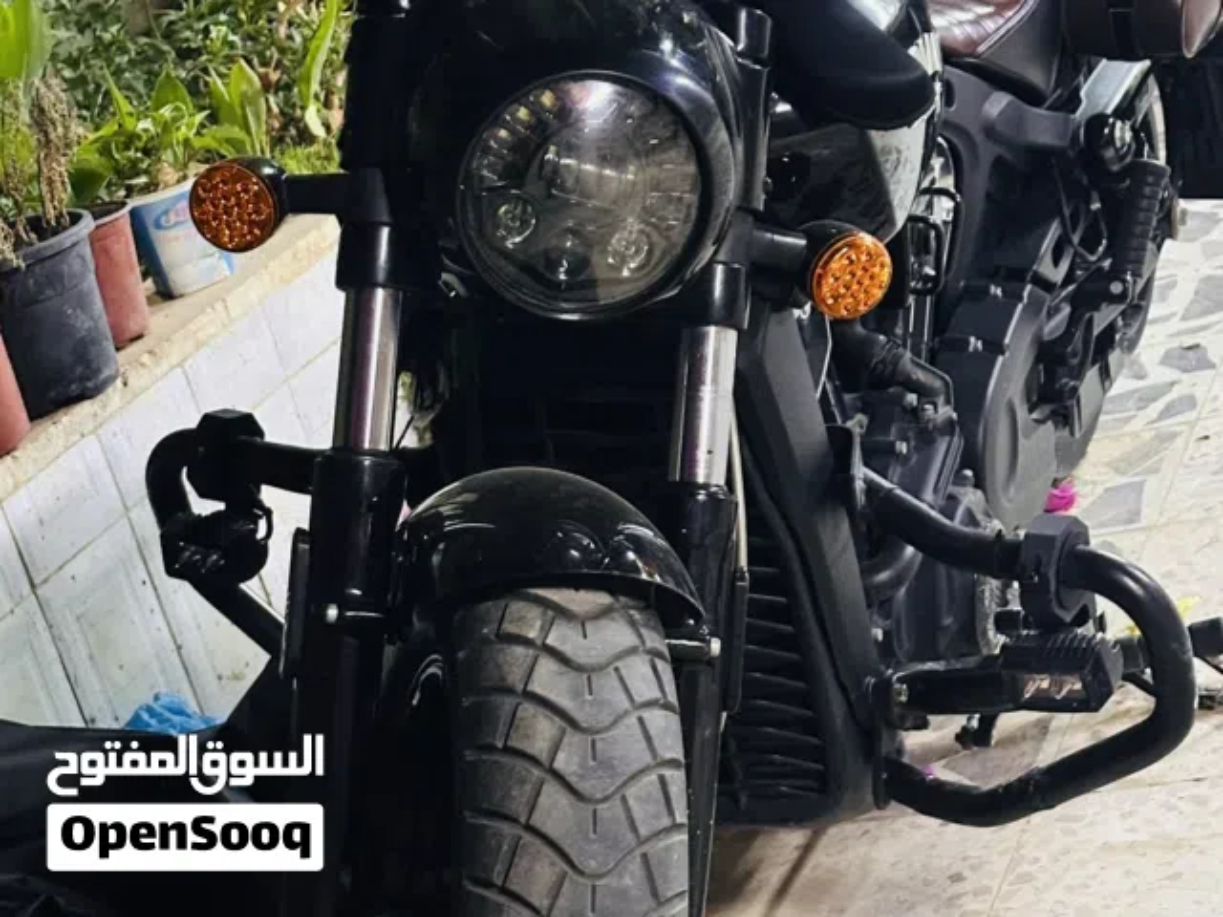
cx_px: 612
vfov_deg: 30.3
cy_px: 458
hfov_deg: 39.7
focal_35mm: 48
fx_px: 1696
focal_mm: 6.86
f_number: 1.78
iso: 640
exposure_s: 1/25
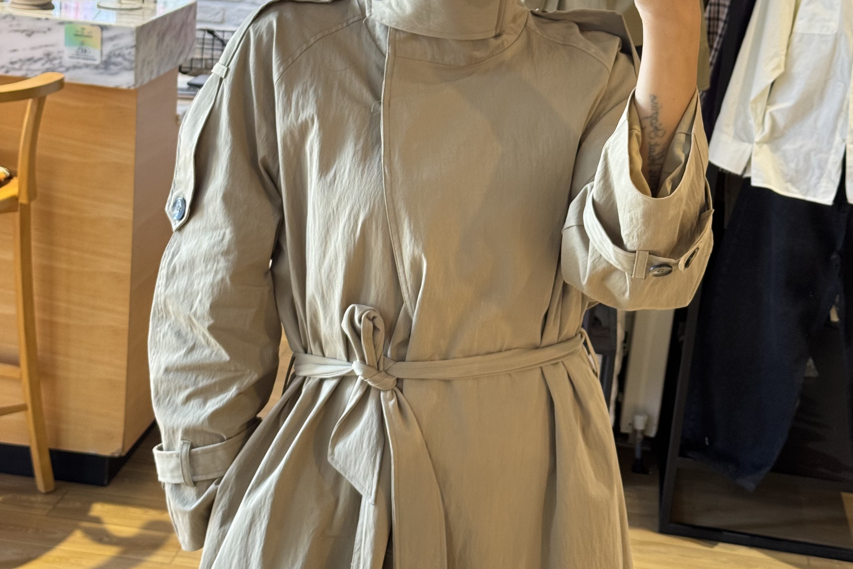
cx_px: 428
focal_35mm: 67
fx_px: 1587
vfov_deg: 20.2
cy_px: 193
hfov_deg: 30.1
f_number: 1.78
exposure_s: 1/50
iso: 125
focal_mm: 6.76
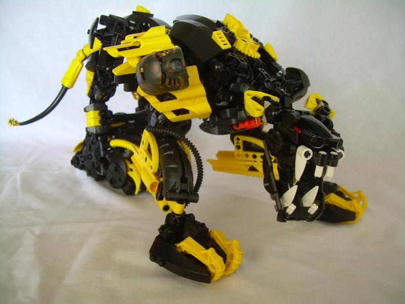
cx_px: 202
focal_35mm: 38
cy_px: 152
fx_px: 445
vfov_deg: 37.7
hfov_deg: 49.0
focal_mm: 6.3
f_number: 2.8
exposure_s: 1/7.3
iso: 50
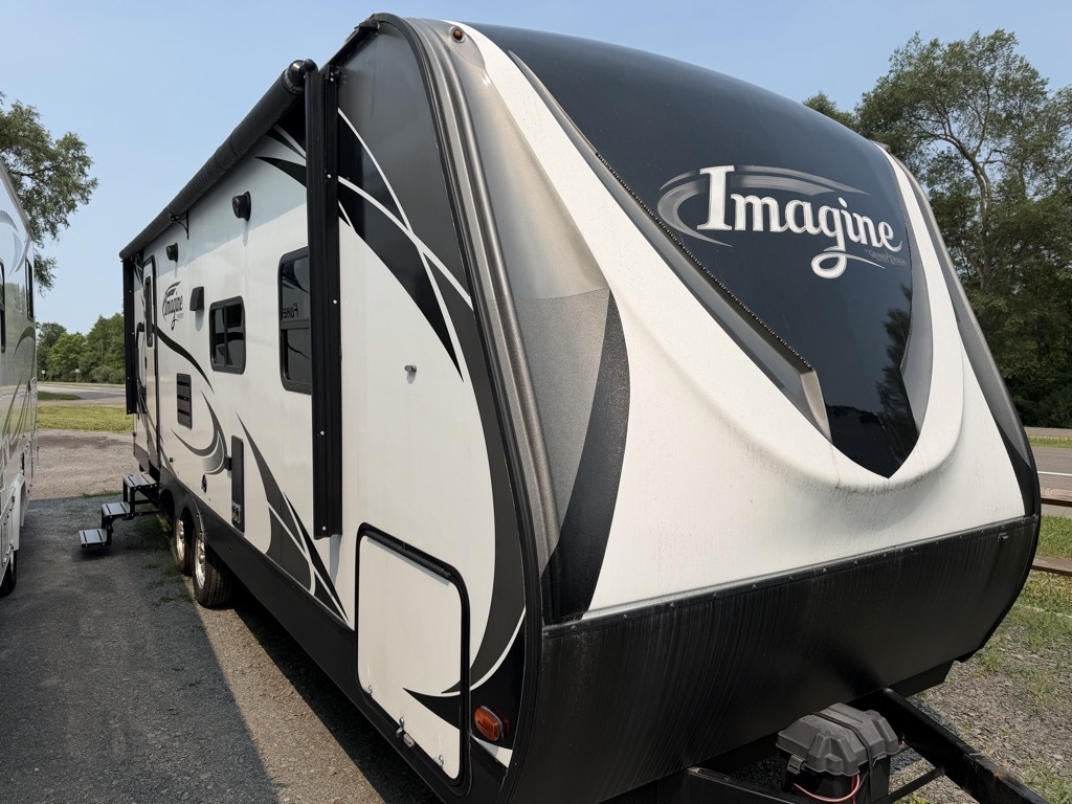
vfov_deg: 56.8
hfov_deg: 71.6
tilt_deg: -1.4
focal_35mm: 24
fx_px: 743
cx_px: 536
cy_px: 402
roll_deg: -1.4
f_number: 1.78
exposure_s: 1/6173
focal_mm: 6.76
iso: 80
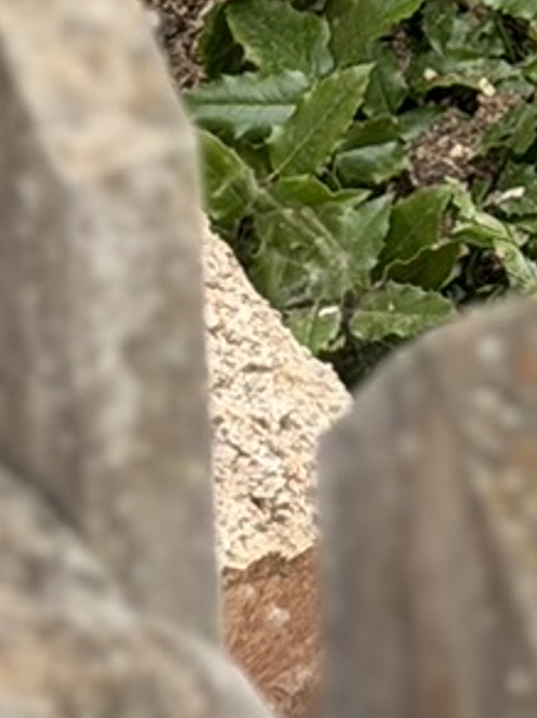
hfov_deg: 4.3
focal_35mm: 336
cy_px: -674
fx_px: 6965
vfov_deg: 5.8
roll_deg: -0.2
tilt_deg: -26.4
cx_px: 1555
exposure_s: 1/1678
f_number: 1.78
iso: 80
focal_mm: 6.76
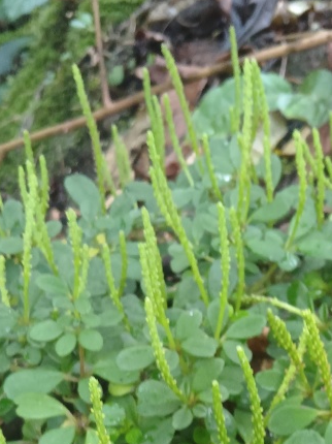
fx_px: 858
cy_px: 481
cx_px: 245
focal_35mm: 67
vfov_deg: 26.8
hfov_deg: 21.7
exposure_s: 1/25
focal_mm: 3.66
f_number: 2.2
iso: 1257
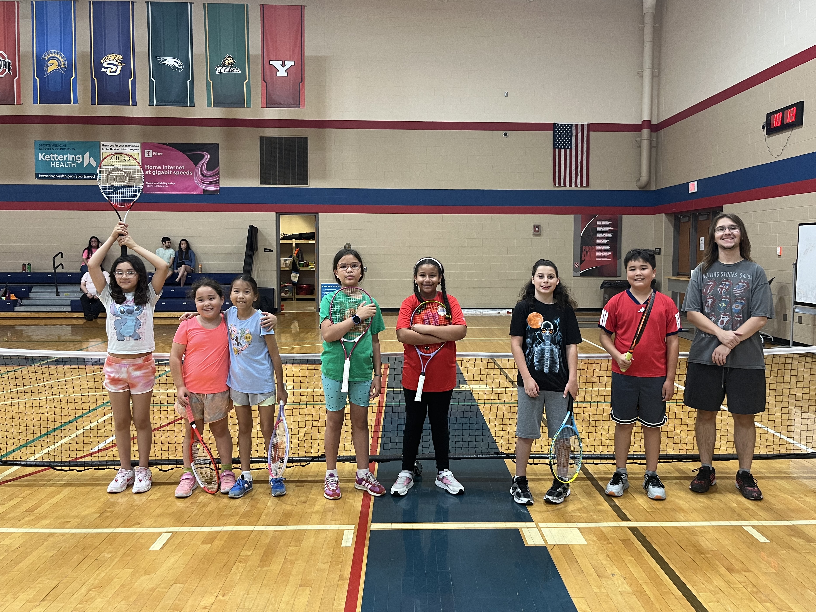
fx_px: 660
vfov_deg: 49.7
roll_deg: -0.3
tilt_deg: -4.4
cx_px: 430
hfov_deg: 63.4
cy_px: 286
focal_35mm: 28
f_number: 1.6
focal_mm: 5.1
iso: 160
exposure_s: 1/60
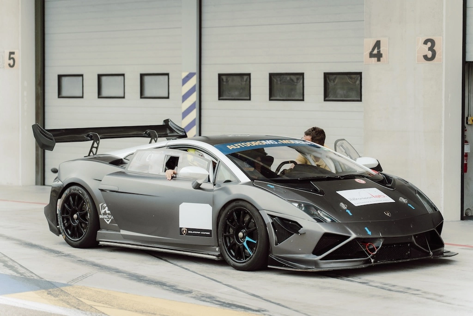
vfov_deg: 11.8
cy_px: 158
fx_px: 1524
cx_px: 236
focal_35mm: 116
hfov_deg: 17.6
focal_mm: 116
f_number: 2.8
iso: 800
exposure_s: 1/1600
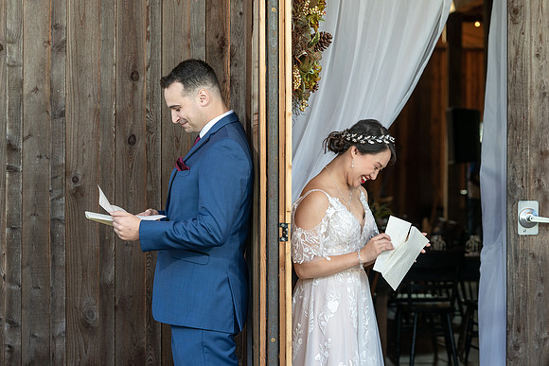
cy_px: 182
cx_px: 281
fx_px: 1442
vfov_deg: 14.5
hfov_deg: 21.6
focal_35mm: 95
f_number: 4
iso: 250
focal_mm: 91
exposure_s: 1/200
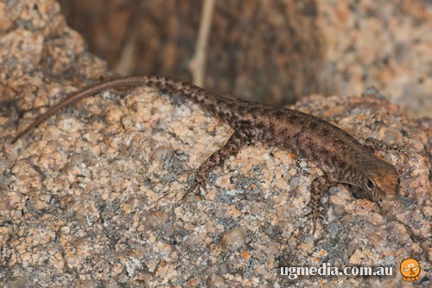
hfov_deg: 13.0
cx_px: 216
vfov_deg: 8.7
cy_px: 144
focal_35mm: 158
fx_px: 1889
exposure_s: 1/200
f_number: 10
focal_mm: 105
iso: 100
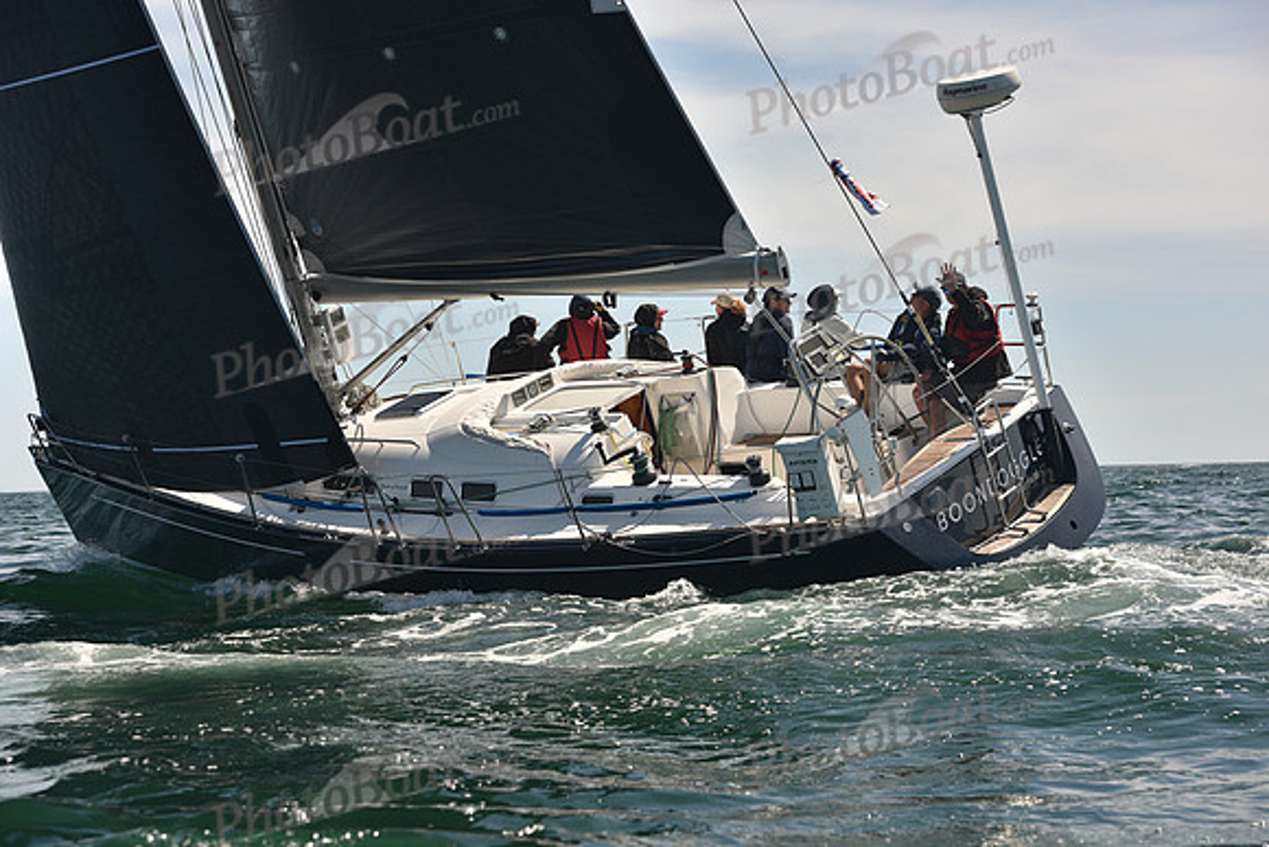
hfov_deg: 28.8
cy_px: 424
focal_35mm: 70
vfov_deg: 19.5
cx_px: 634
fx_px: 2468
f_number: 5.6
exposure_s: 1/640
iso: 250
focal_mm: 70
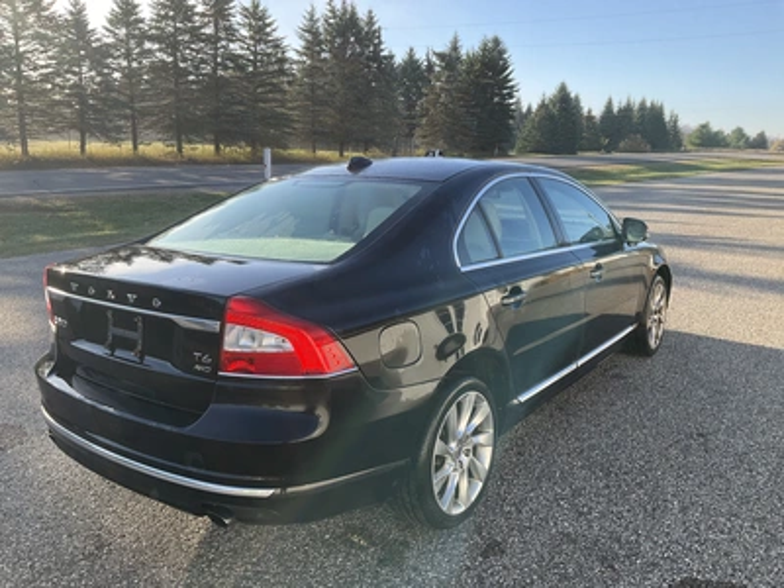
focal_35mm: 29
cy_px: 294
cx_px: 392
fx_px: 657
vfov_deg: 48.2
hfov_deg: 61.7
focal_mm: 3
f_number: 1.8
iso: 25
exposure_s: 1/504
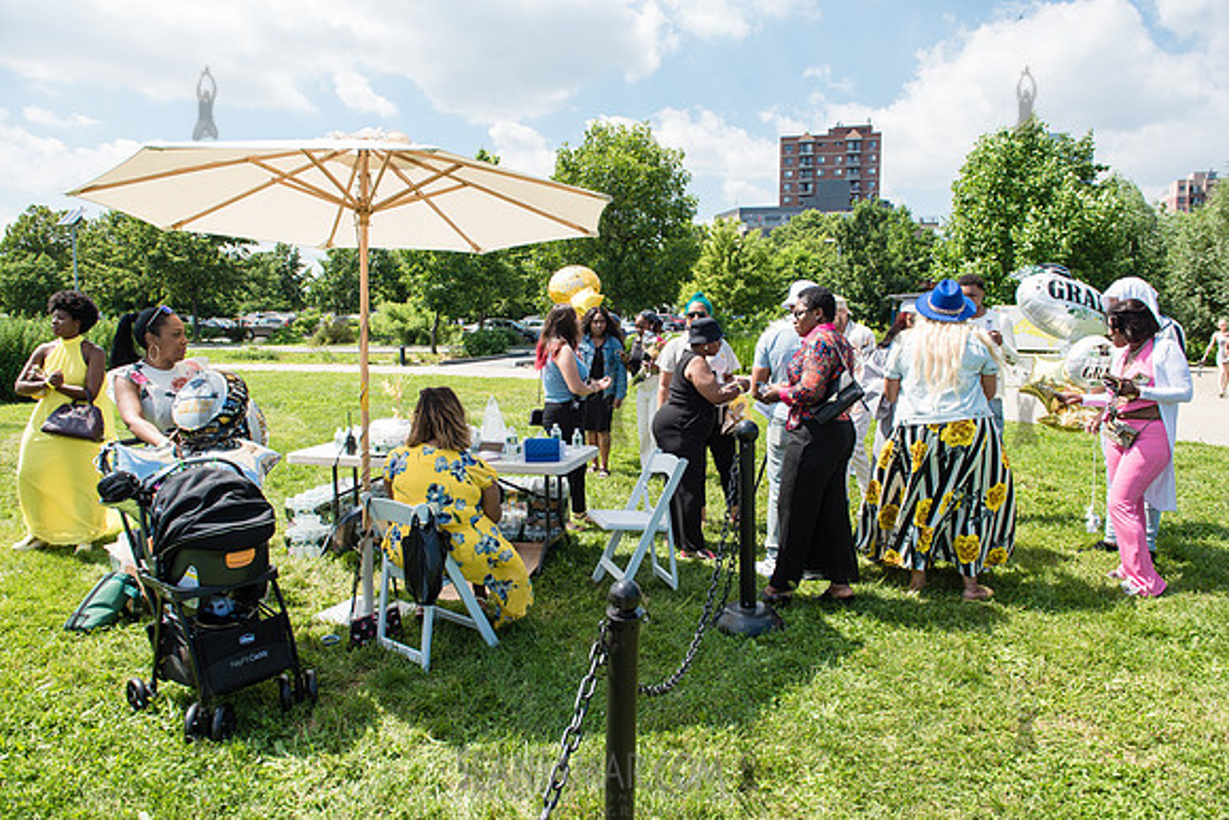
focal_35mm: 24
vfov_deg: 53.2
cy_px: 410
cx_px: 614
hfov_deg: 73.7
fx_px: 819
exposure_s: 1/500
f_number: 5.6
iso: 200
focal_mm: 24
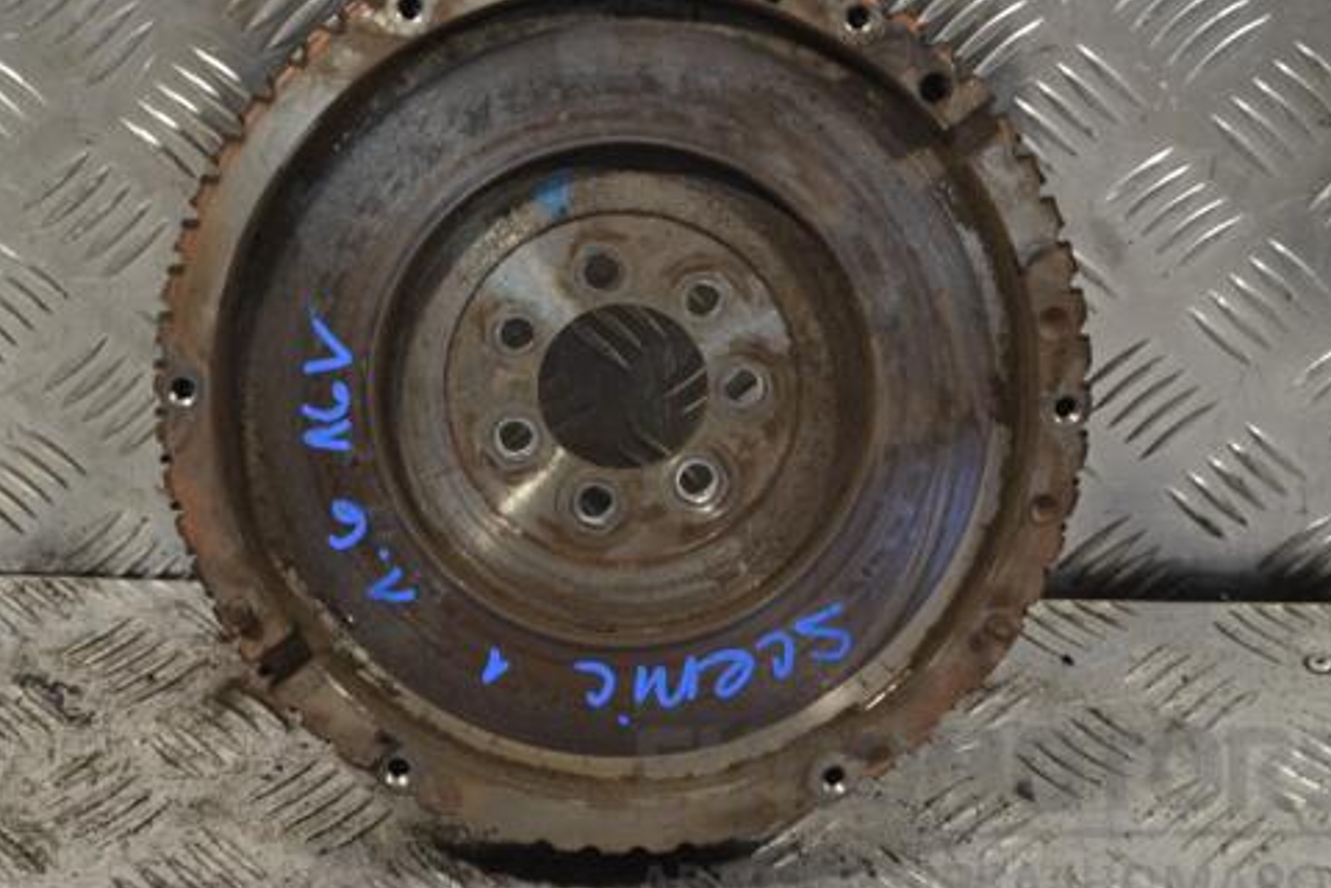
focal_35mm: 90
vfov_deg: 15.2
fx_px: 3327
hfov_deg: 22.6
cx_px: 585
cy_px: 400
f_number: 5.6
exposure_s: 1/60
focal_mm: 48
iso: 450
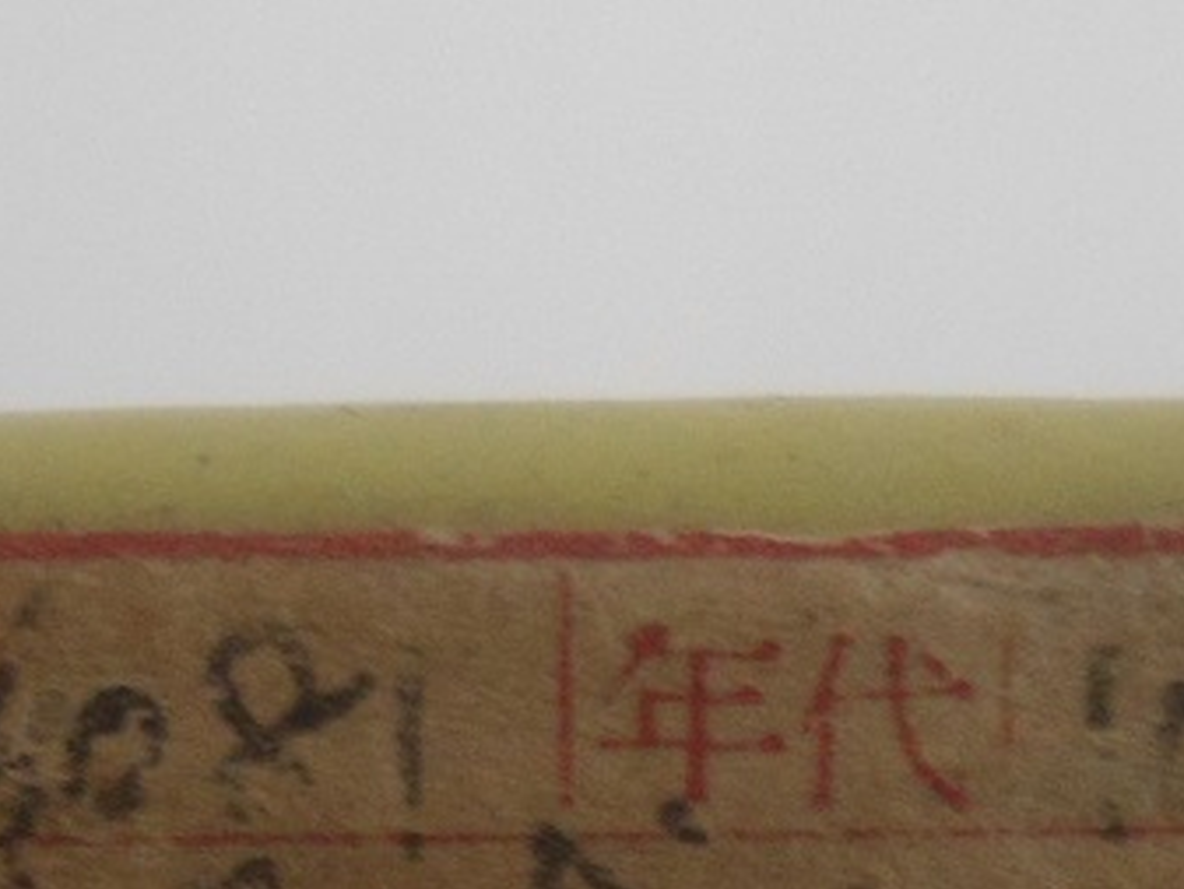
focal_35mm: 100
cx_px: 509
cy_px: 1283
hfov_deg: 19.6
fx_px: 3422
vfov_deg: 14.0
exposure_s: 1/30
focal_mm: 4.7
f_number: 2.8
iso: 200
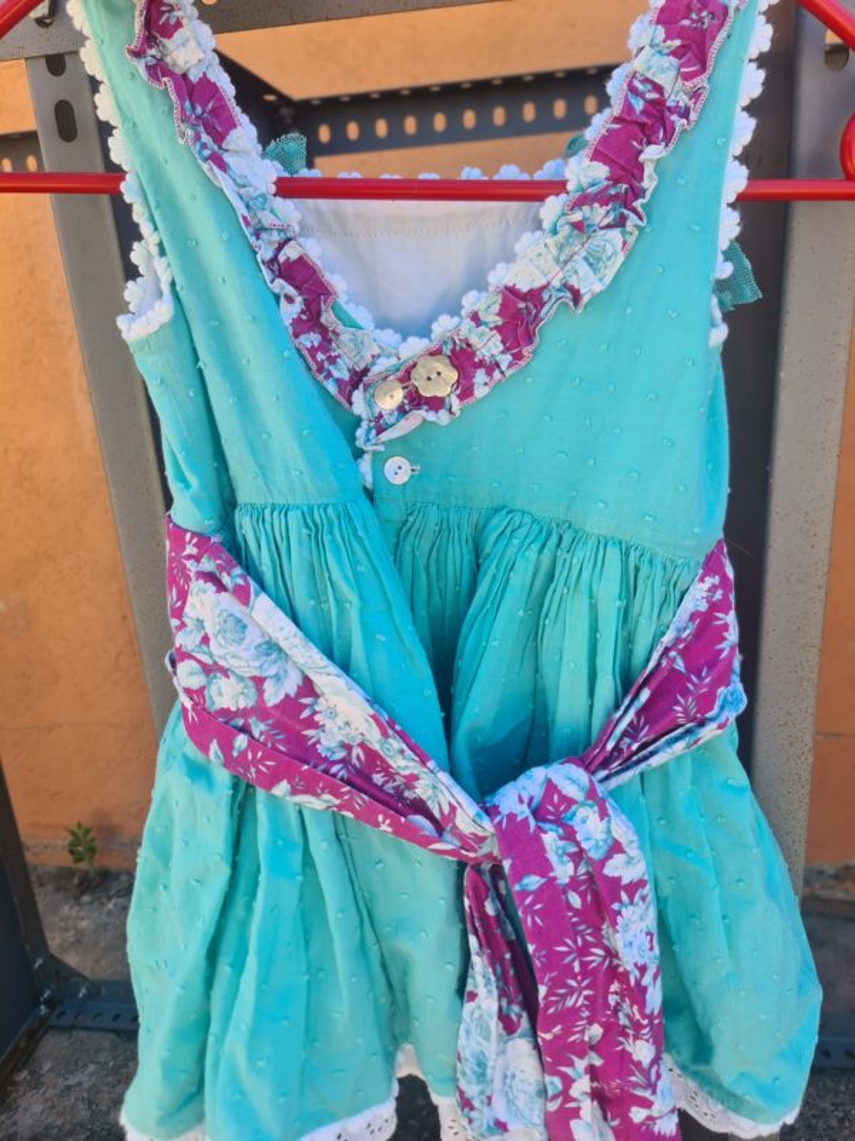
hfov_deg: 54.9
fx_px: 823
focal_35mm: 25
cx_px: 428
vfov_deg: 69.4
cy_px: 570
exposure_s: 1/146
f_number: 1.8
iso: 50
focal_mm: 7
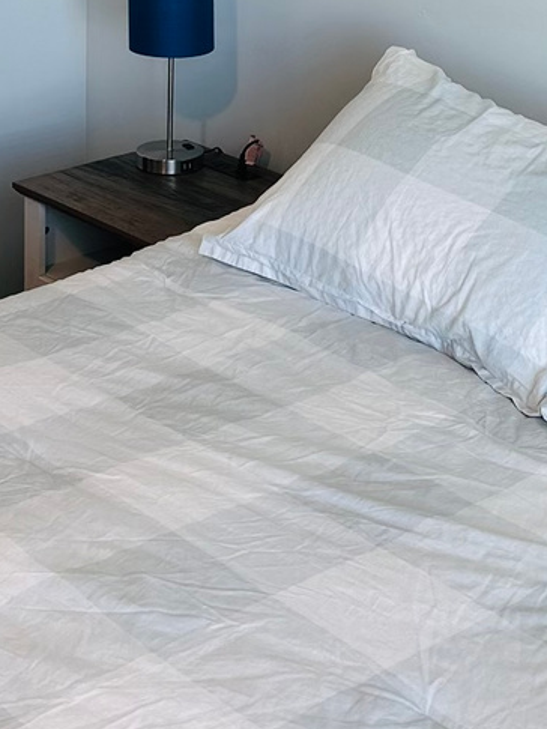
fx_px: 1601
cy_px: -164
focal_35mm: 76
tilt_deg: -4.8
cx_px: 189
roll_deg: -1.0
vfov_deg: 23.3
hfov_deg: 19.3
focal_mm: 6.86
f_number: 1.78
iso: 80
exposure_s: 1/120
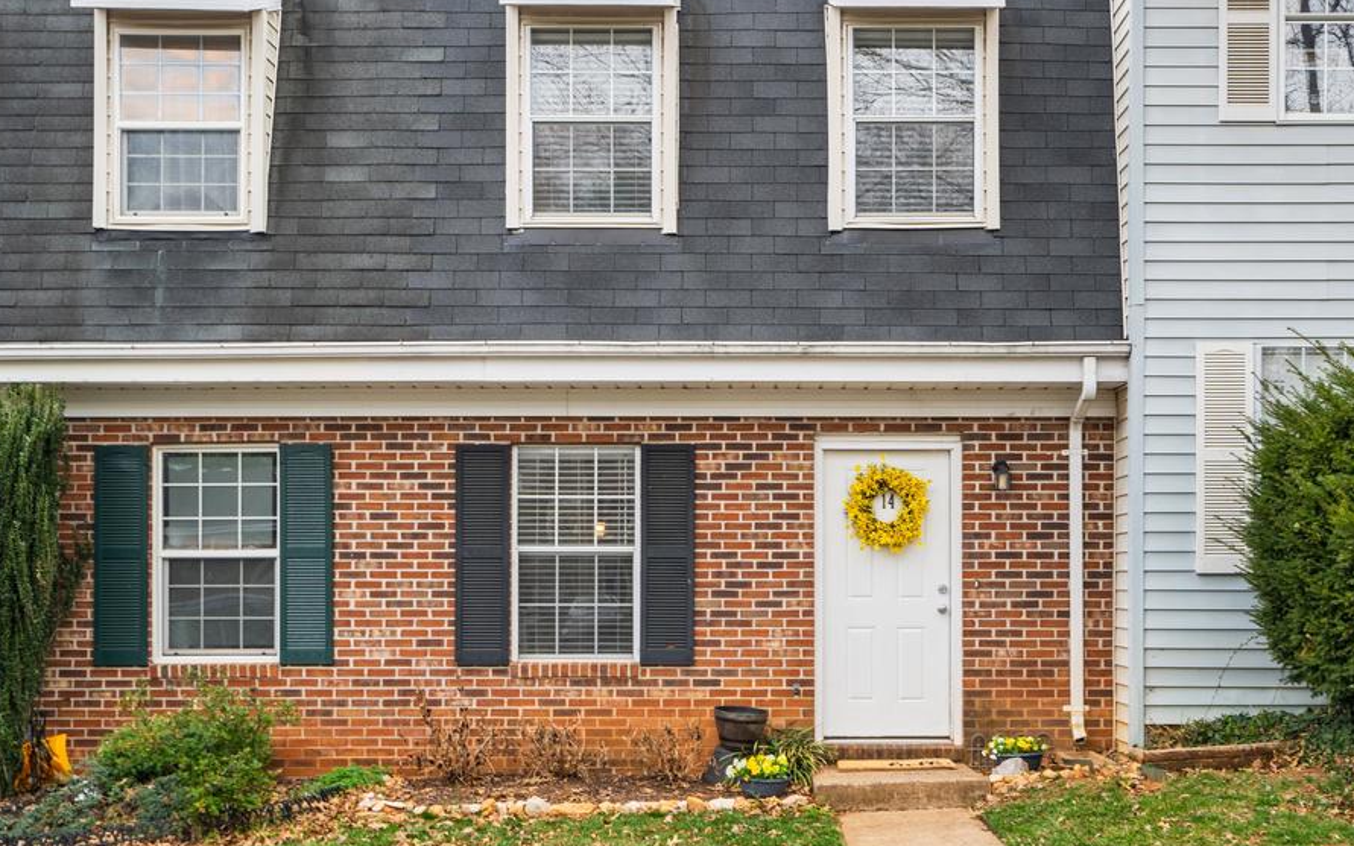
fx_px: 1513
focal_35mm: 41
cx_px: 763
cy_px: 408
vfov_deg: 31.3
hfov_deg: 48.1
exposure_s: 1/60
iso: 250
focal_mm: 35
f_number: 10
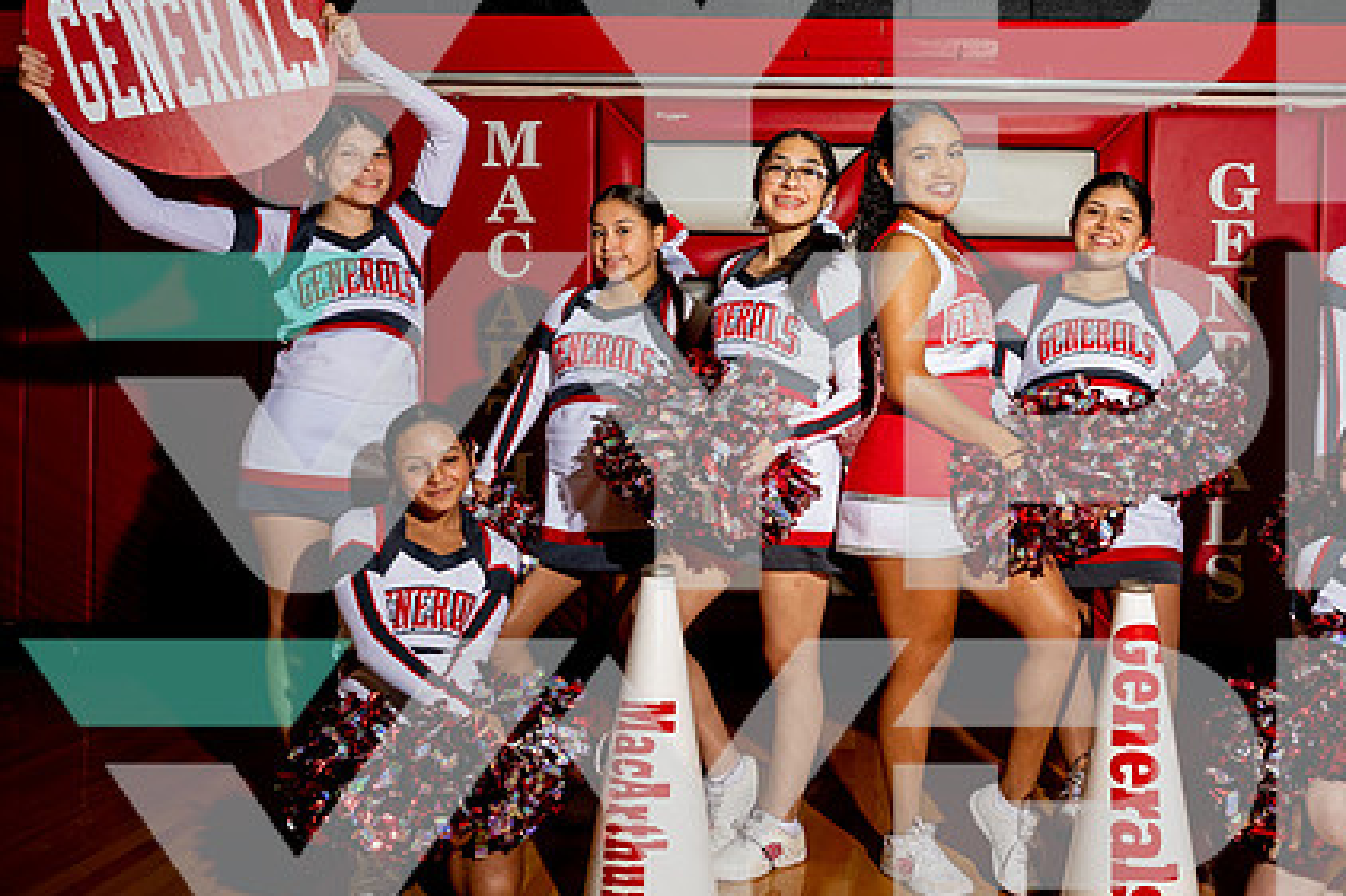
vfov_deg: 39.9
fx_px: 1233
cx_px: 842
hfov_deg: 56.6
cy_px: 422
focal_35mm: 33
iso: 100
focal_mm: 24
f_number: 5
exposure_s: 1/100
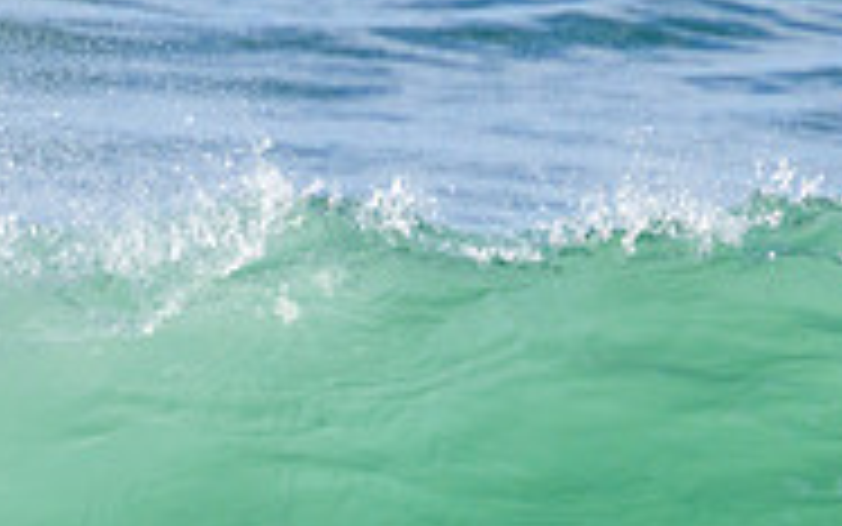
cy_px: 762
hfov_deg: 0.8
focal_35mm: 2529
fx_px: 58051
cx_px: 234
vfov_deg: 0.5
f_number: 11
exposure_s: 1/2000
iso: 1100
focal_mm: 800
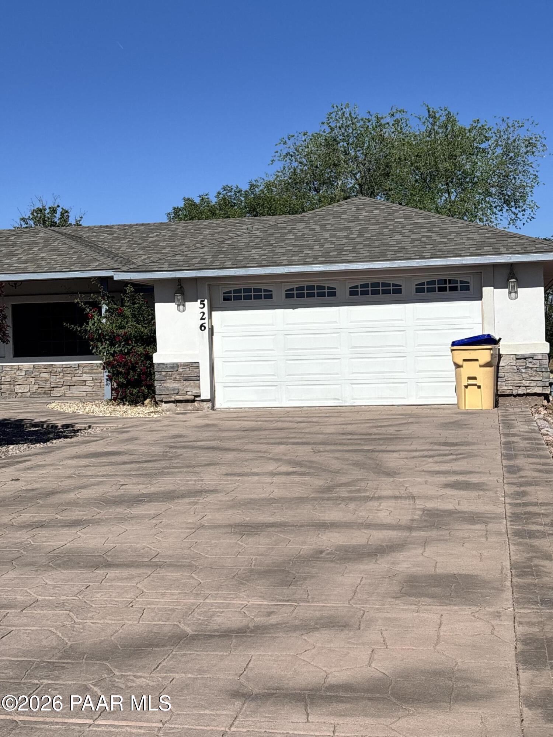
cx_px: 276
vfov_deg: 36.8
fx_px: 1108
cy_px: 368
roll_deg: +1.6
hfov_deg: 28.0
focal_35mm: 52
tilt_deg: -0.3
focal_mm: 5.96
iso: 40
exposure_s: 1/6329
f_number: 1.6
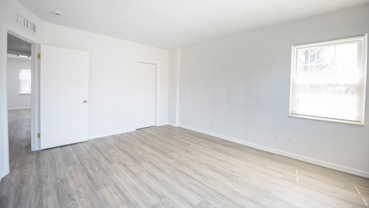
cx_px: 184
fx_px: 147
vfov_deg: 70.4
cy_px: 94
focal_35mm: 15
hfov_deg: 103.0
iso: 400
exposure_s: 1/125
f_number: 3.2
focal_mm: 14
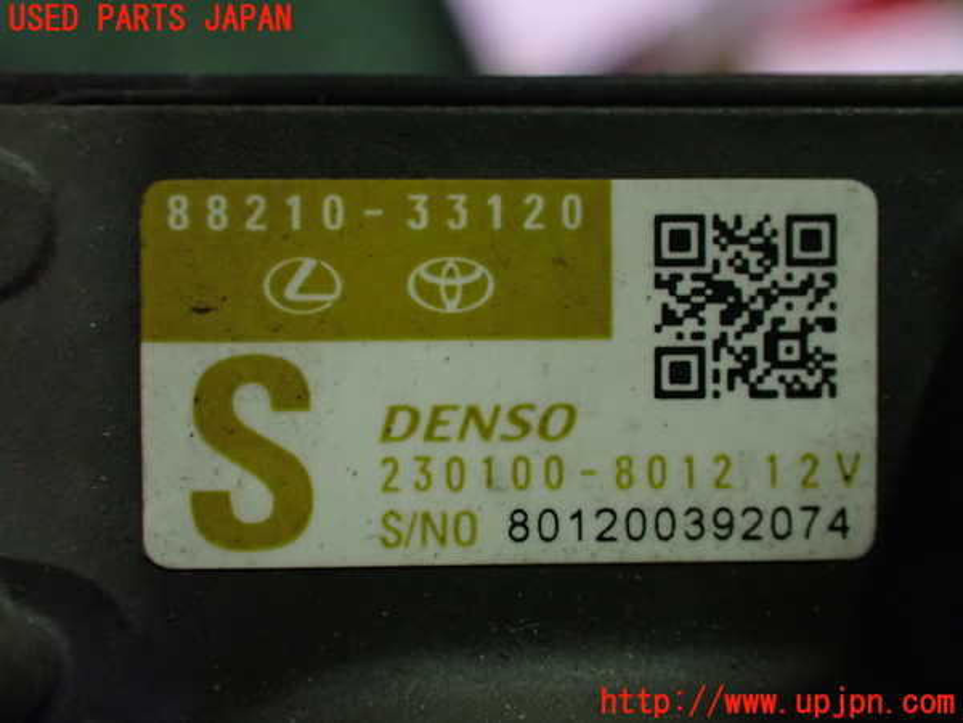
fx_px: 1391
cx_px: 482
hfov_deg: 38.2
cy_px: 362
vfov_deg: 29.1
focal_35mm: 50
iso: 1250
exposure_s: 1/50
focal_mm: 9.01
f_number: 3.2
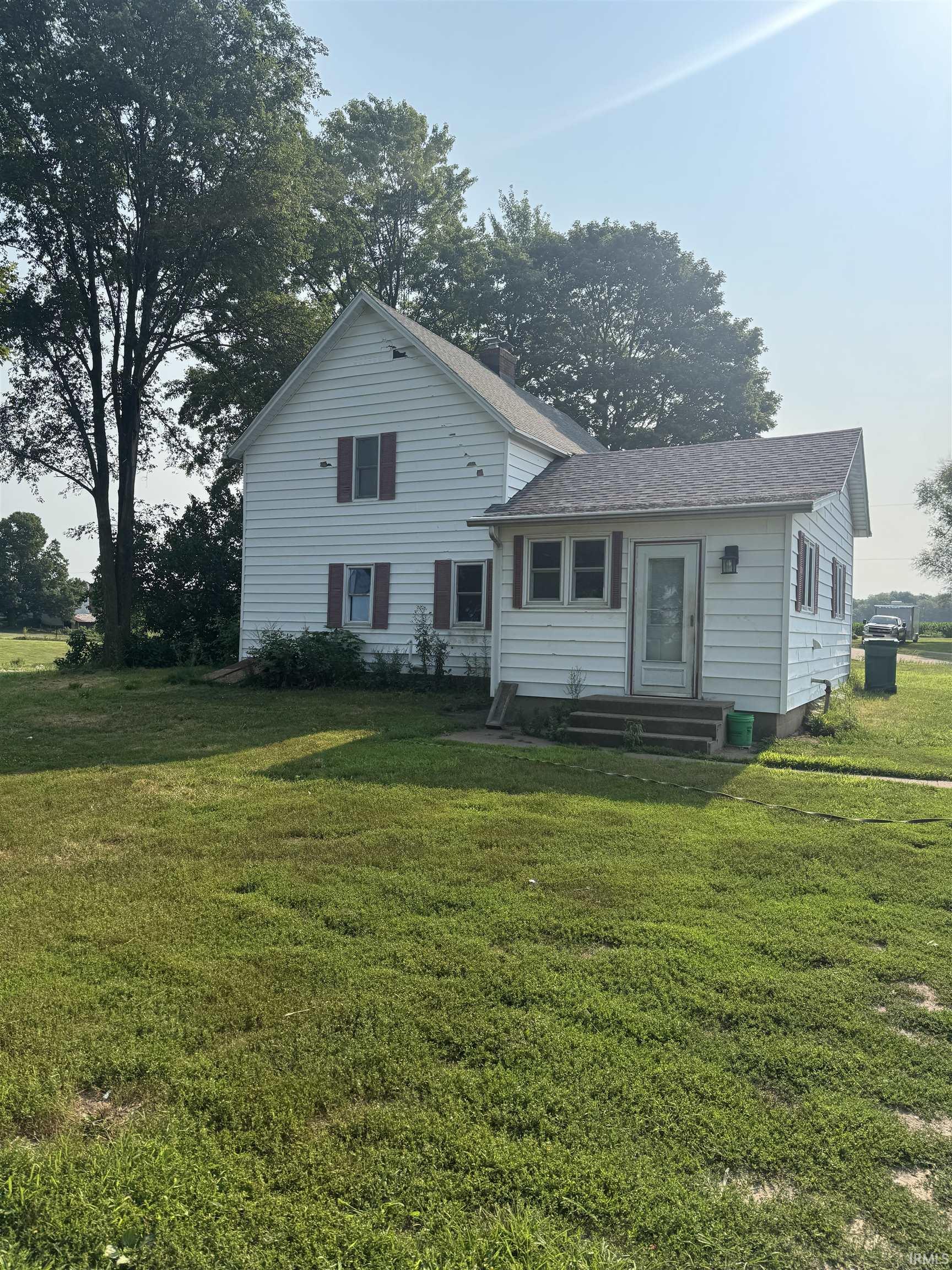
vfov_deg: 71.6
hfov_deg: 56.8
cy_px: 635
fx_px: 880
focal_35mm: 24
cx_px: 476
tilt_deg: +0.0
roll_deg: -0.1
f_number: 1.78
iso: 80
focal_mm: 6.76
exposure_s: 1/3413
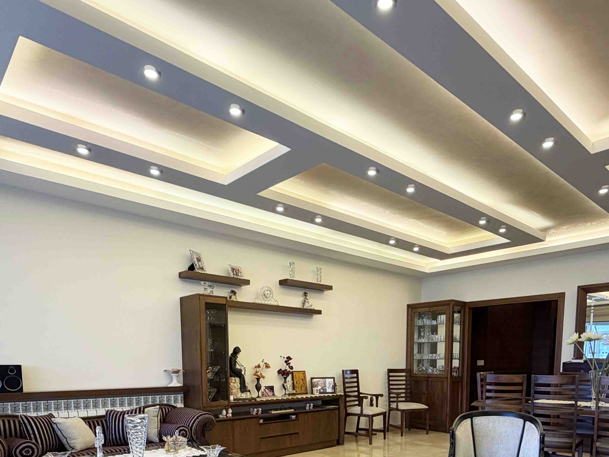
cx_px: 330
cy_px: 410
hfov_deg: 67.2
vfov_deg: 47.7
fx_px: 457
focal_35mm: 26
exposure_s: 1/98
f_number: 2.2
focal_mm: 2.22
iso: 125
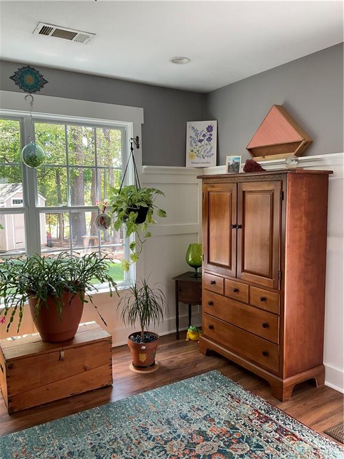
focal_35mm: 29
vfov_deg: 61.7
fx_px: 384
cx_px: 172
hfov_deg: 48.2
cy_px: 230
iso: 40
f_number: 1.8
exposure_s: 1/60
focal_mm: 3
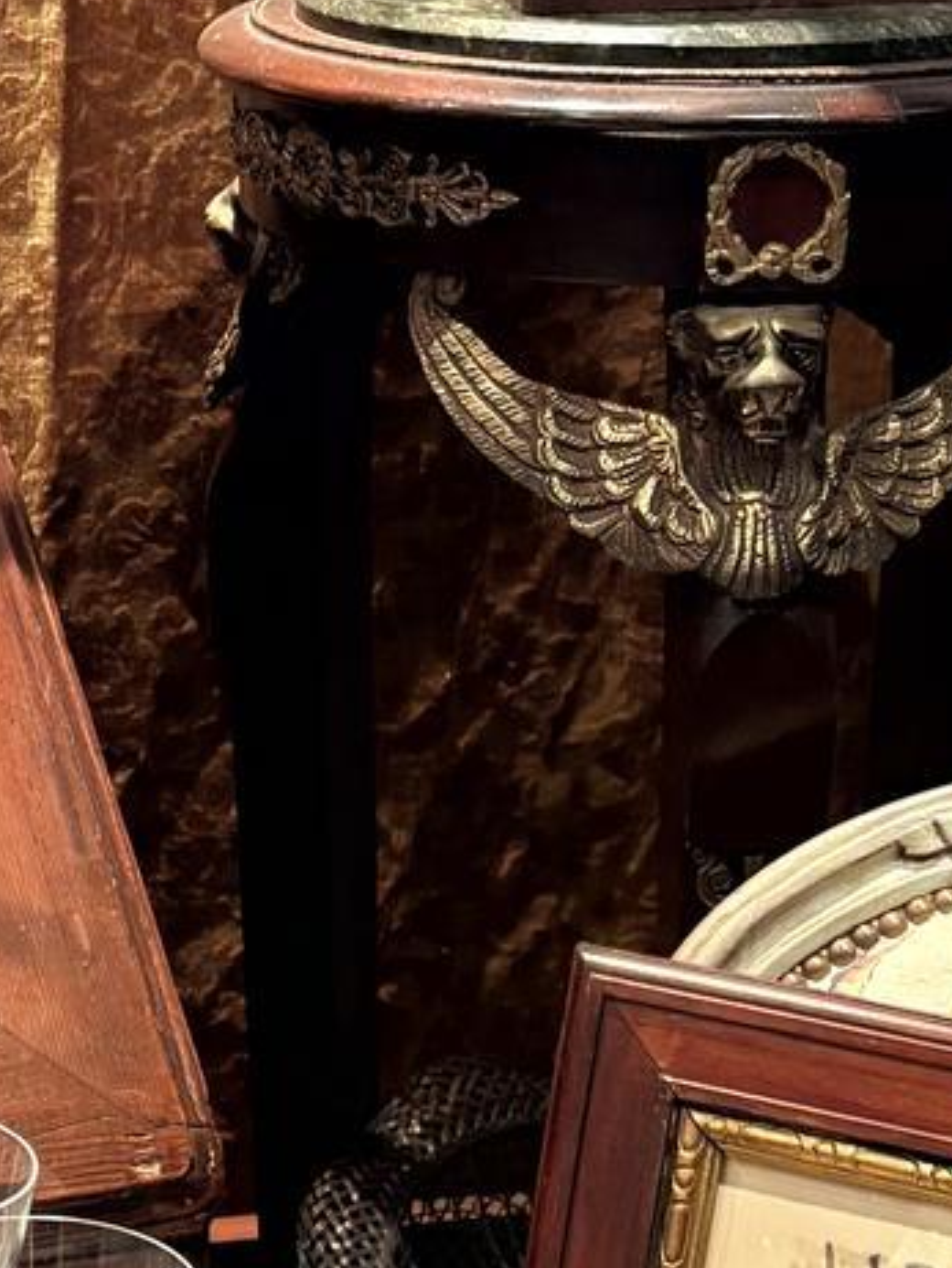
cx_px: -239
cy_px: 659
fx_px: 3957
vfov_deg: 18.2
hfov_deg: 13.3
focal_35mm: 108
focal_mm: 5.96
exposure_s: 1/33
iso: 400
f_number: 1.6
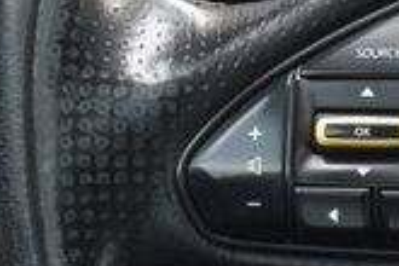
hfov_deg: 8.6
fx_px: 2572
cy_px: 85
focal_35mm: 232
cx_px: 696
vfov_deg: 5.9
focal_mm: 25
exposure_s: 1/15
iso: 560
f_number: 6.3
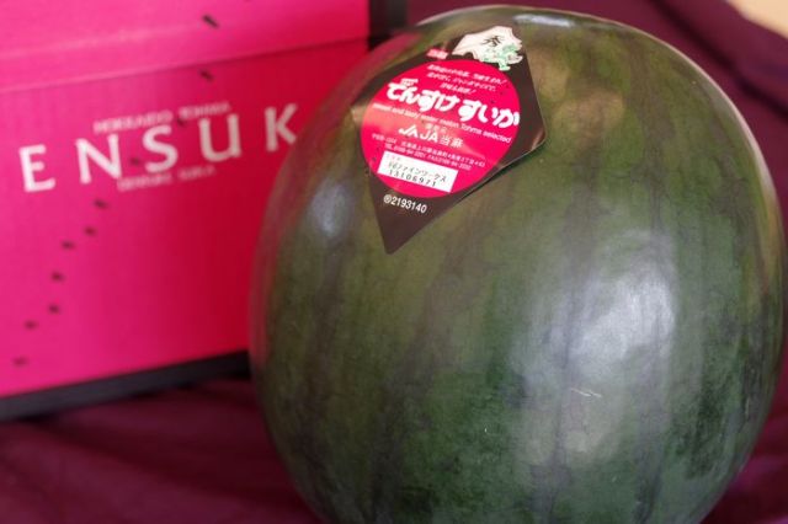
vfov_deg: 18.2
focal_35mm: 75
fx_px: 1641
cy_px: 262
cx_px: 394
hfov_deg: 27.0
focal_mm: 50
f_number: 2.8
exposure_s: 1/100
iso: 200
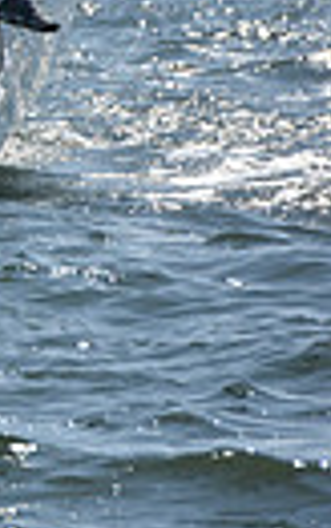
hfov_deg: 1.5
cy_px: -131
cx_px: -836
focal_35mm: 900
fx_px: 12976
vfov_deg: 2.3
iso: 250
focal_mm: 200
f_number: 9
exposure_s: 1/1250
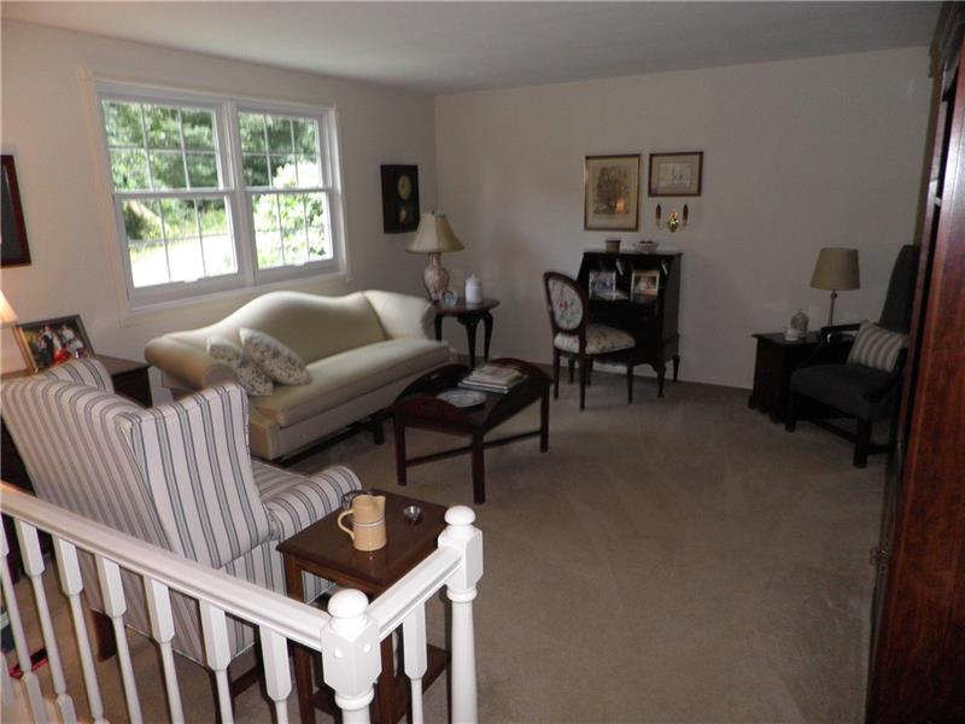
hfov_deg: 71.6
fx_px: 669
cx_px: 482
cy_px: 362
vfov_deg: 56.8
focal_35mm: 24
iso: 160
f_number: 3.3
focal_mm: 4.3
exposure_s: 1/30
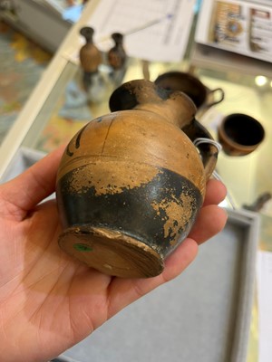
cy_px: 181
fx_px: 272
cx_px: 136
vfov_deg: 67.3
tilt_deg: -61.2
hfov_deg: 53.1
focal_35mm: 26
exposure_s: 1/50
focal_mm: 5.1
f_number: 1.6
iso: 80
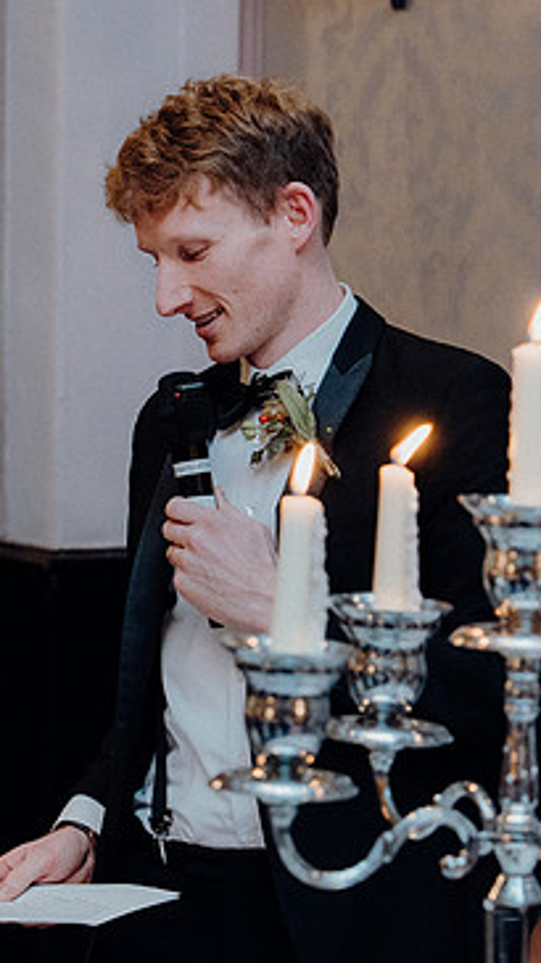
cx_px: 208
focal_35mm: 125
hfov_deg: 9.7
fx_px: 3192
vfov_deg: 17.2
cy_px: 482
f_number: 3.5
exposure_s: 1/160
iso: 2500
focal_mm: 50
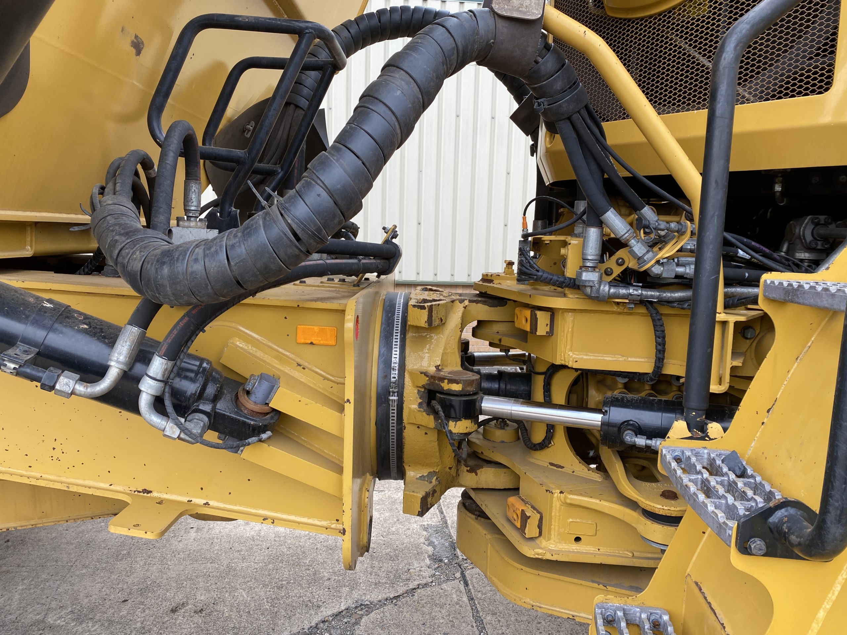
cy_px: 318
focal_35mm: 26
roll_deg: -2.6
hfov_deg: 67.3
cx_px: 424
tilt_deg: -5.0
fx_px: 636
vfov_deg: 53.1
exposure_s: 1/487
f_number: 1.8
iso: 32
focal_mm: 4.25
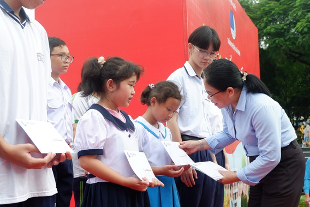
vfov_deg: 25.1
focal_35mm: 54
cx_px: 162
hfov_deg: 36.9
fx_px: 465
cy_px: 117
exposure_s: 1/220
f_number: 5.6
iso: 200
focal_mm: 28.2
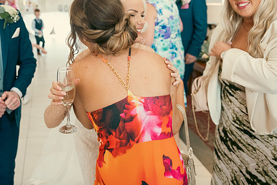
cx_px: 97
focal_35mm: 38
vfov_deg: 34.7
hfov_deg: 50.0
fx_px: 292
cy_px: 61
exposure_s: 1/160
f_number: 3.5
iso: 800
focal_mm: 28
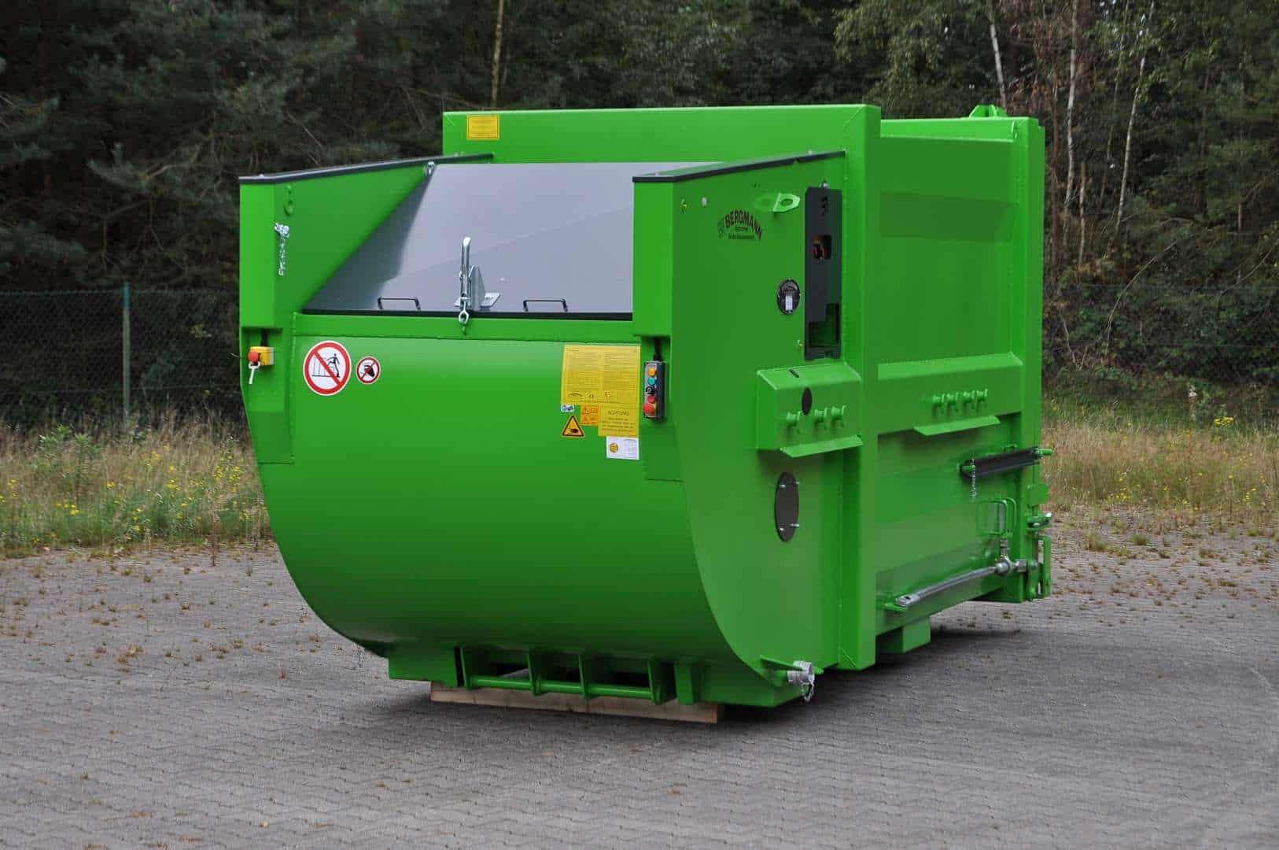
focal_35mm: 75
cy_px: 425
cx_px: 640
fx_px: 2661
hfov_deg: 27.0
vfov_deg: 18.1
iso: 200
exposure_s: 1/250
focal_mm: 50
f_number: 8
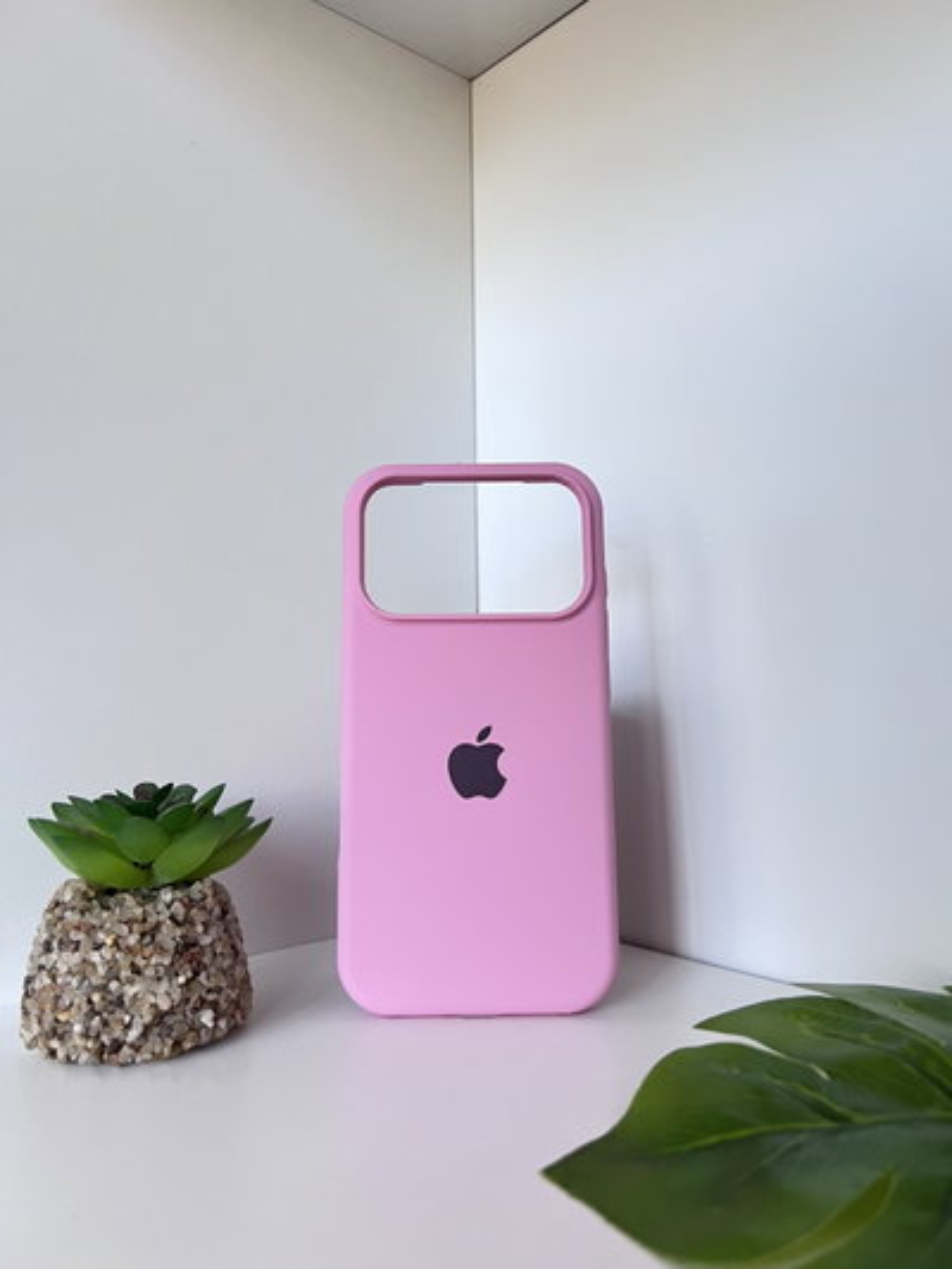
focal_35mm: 26
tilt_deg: +1.6
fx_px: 953
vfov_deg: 67.3
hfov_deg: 53.1
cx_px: 476
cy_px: 634
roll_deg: +2.3
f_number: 1.5
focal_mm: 5.7
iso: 160
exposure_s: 1/60
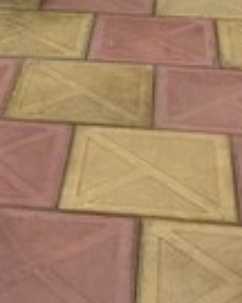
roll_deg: -0.6
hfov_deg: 14.7
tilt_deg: -5.8
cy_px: -222
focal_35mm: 104
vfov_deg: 16.0
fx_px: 931
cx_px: 29
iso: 32
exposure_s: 1/2326
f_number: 2.2
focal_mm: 4.15
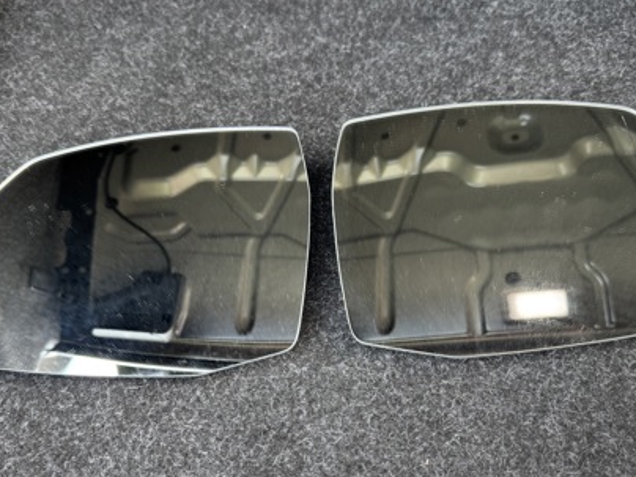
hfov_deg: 49.0
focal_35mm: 38
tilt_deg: -51.8
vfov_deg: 37.4
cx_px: 315
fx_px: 698
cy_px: 309
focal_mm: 6.76
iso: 100
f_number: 1.78
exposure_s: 1/121
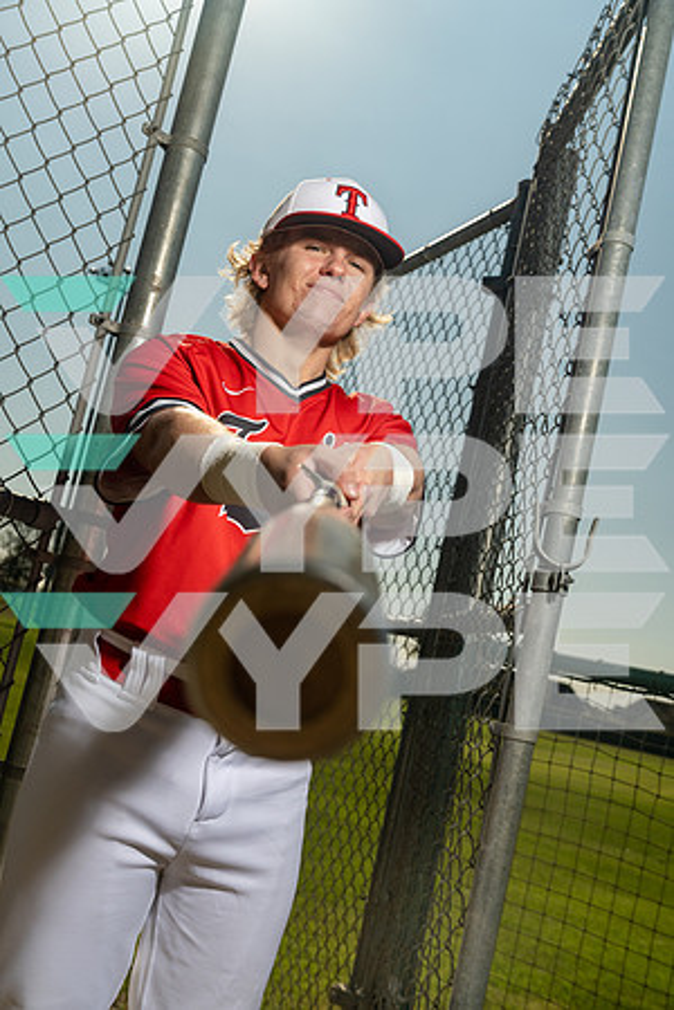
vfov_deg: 49.6
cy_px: 505
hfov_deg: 34.2
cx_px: 337
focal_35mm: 39
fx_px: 1095
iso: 500
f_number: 5.6
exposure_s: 1/200
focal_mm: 39
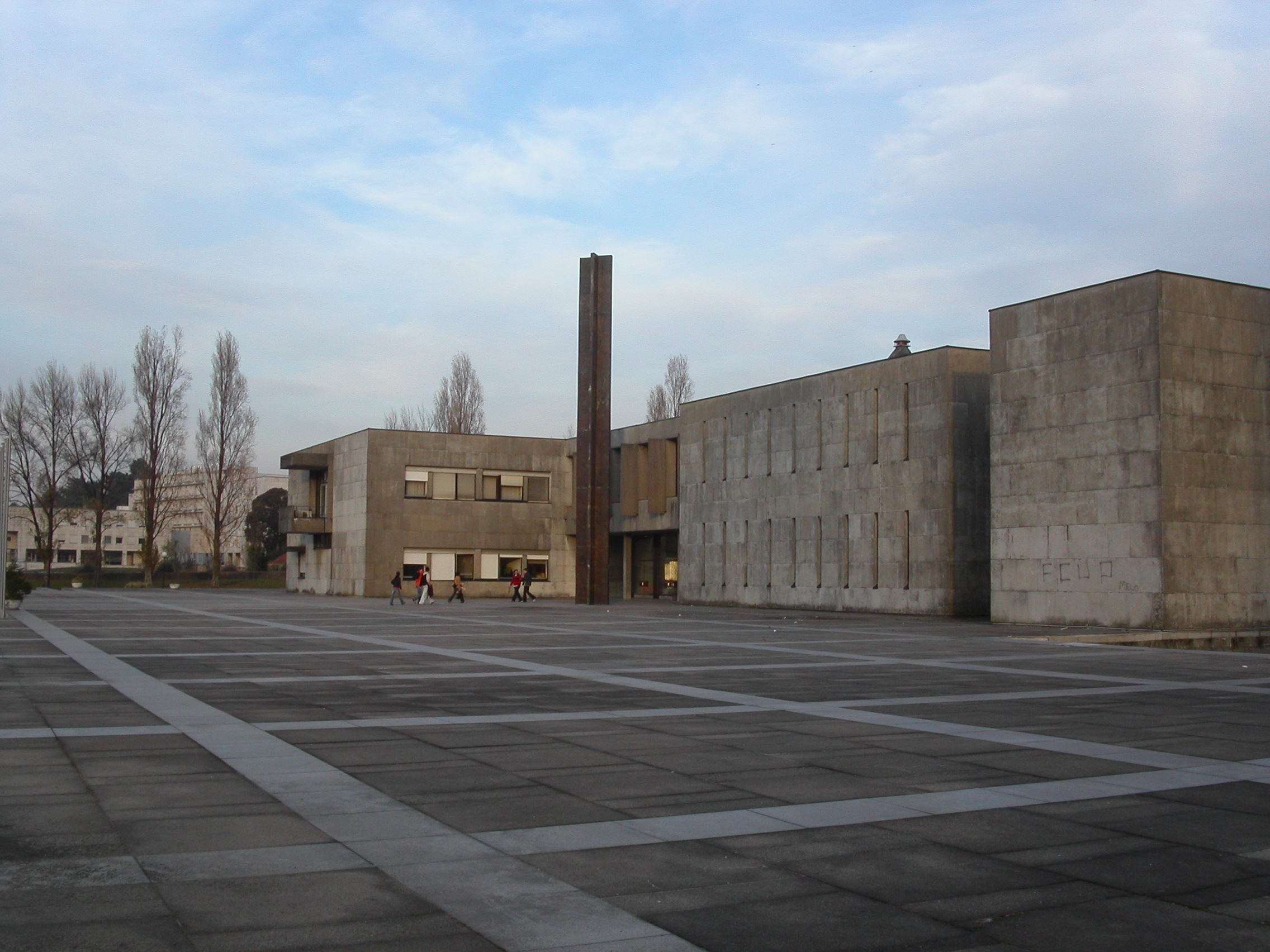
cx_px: 635
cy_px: 476
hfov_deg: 49.0
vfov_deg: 37.7
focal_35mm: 38
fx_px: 1394
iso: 100
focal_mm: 7.8
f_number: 8
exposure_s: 1/90
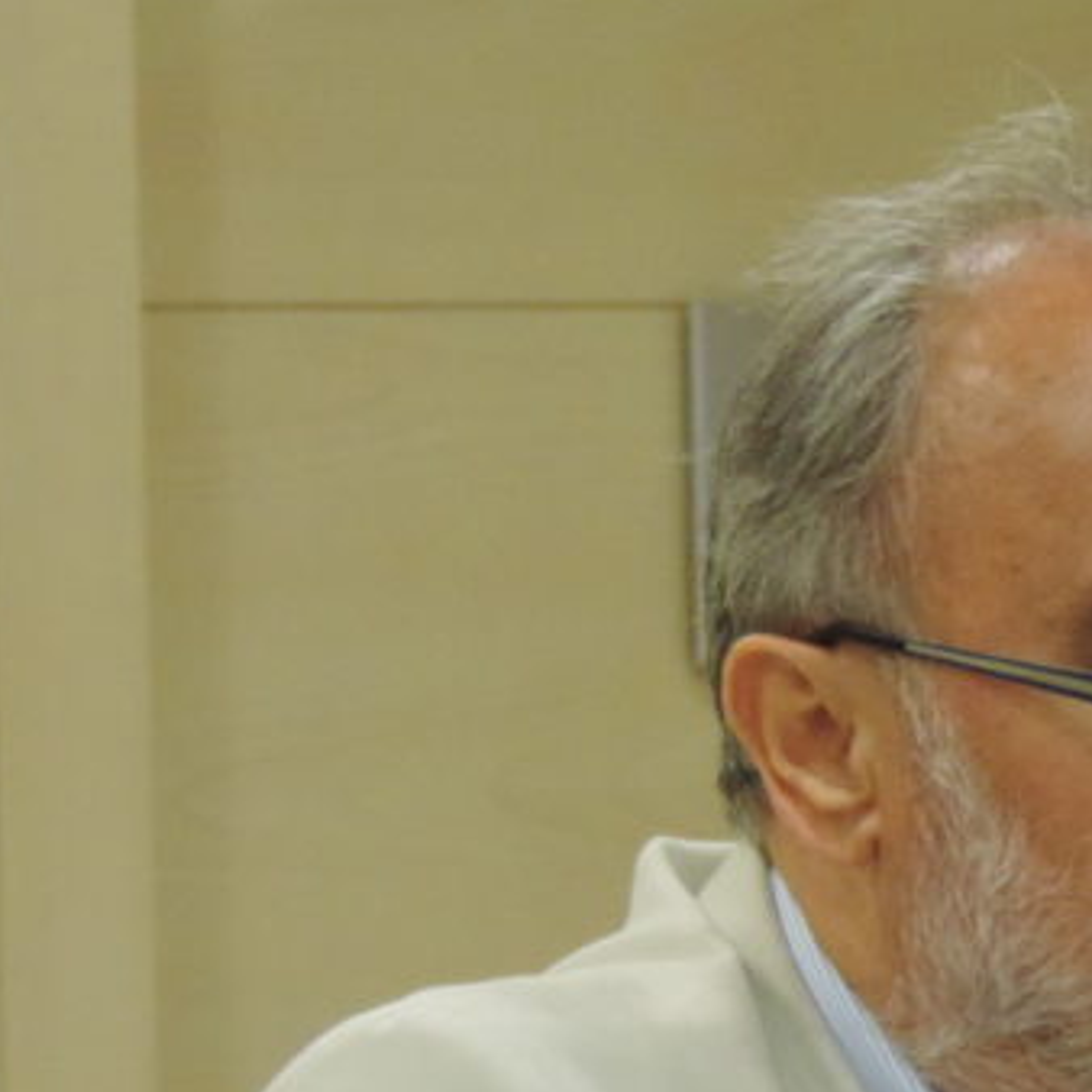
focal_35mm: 602
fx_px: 21486
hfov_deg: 2.9
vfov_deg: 2.9
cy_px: 840
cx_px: 1615
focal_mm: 40.1
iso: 800
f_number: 4.6
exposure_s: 1/30
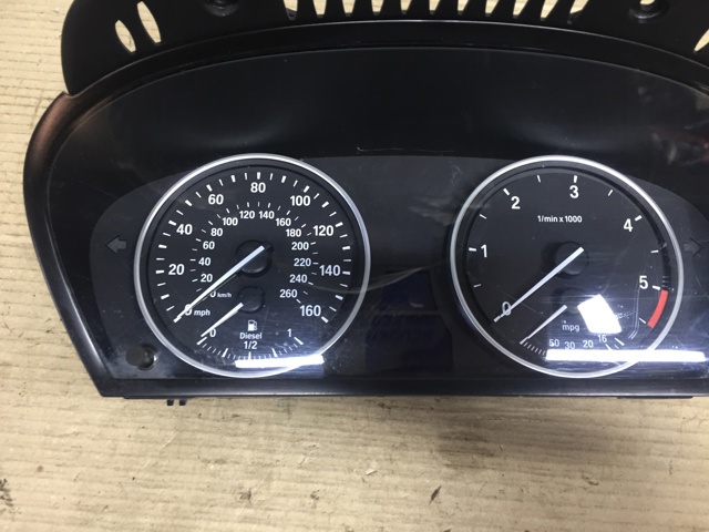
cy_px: 266
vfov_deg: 48.2
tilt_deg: -66.9
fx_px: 594
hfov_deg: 61.7
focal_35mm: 29
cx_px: 354
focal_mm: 4.15
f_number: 2.2
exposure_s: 1/33
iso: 125
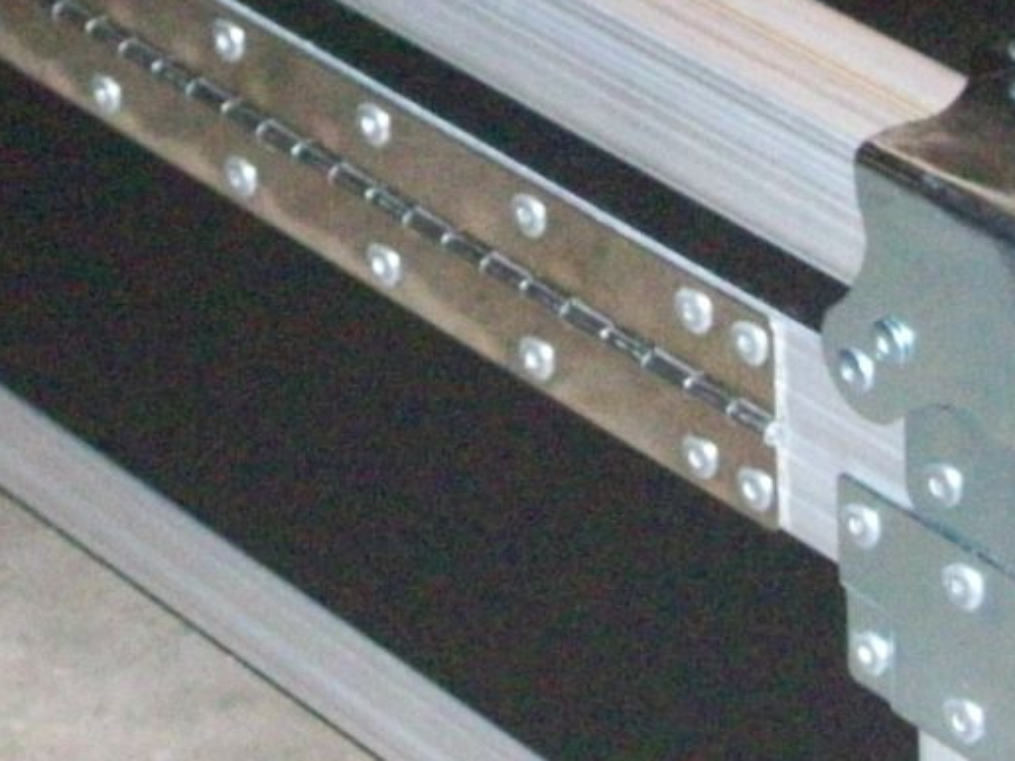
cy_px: -26
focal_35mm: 167
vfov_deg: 8.8
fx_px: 4896
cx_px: 625
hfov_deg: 11.8
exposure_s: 1/65.1
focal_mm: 7.1
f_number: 3.2
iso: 320
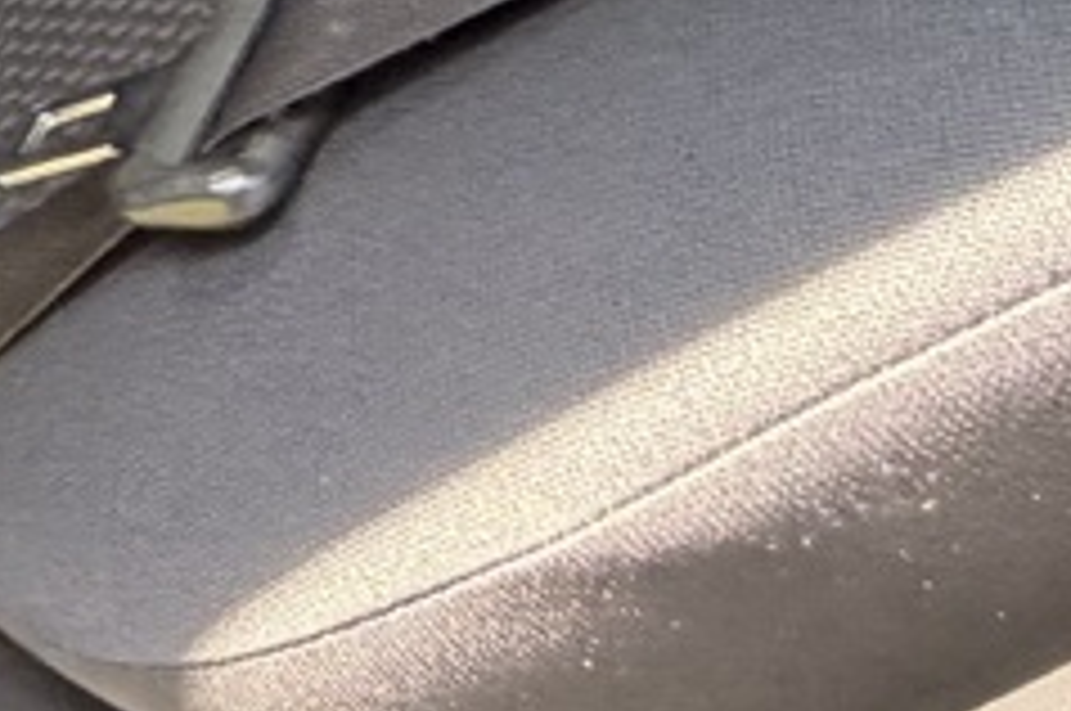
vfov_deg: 11.0
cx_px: -1287
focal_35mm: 98
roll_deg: -4.9
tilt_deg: -28.5
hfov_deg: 15.2
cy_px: -1152
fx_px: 2912
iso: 200
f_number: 2.2
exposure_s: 1/121
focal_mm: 2.22
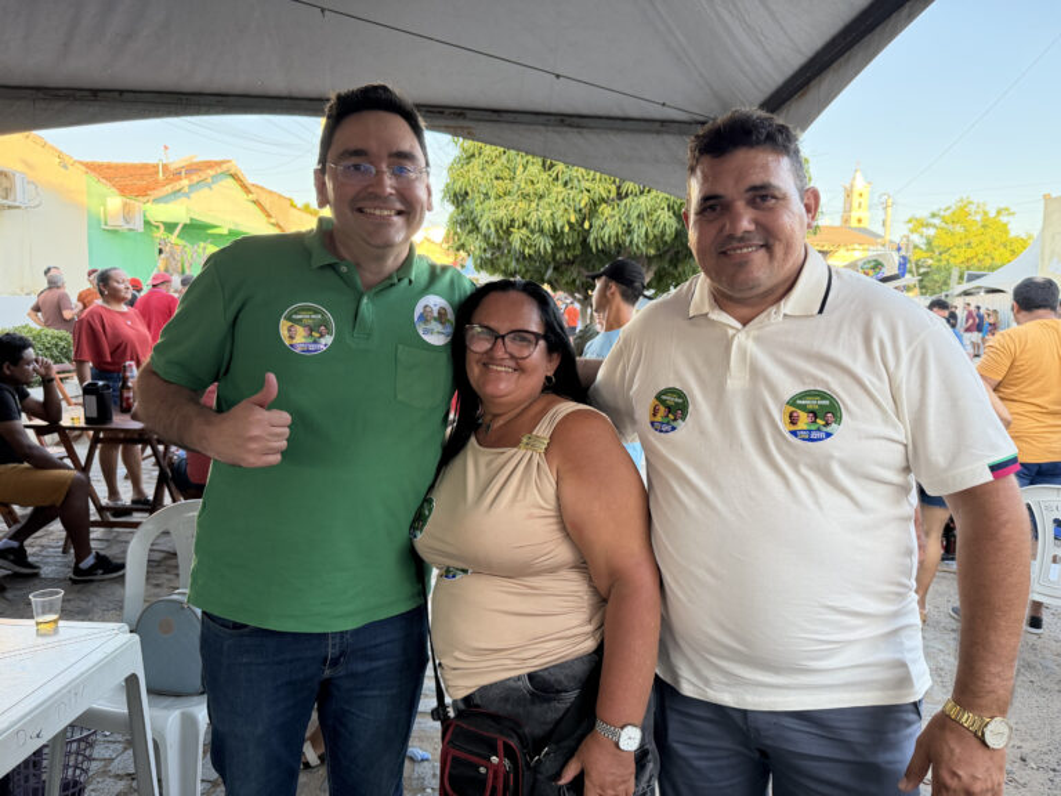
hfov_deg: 71.6
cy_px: 398
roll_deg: -0.7
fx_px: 736
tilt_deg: -7.0
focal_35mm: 24
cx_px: 530
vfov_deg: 56.8
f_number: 1.78
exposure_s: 1/166
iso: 200
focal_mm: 6.76
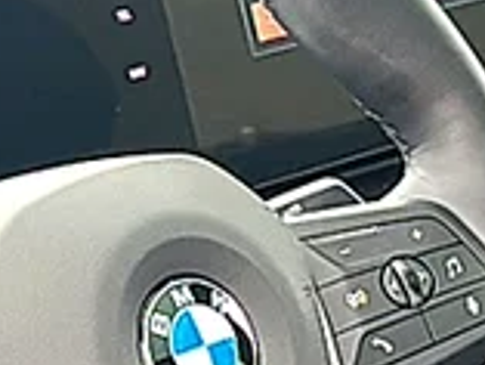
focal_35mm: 169
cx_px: 389
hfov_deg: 11.6
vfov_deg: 8.7
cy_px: 453
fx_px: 2370
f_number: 1.78
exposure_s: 1/316
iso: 100
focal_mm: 6.86
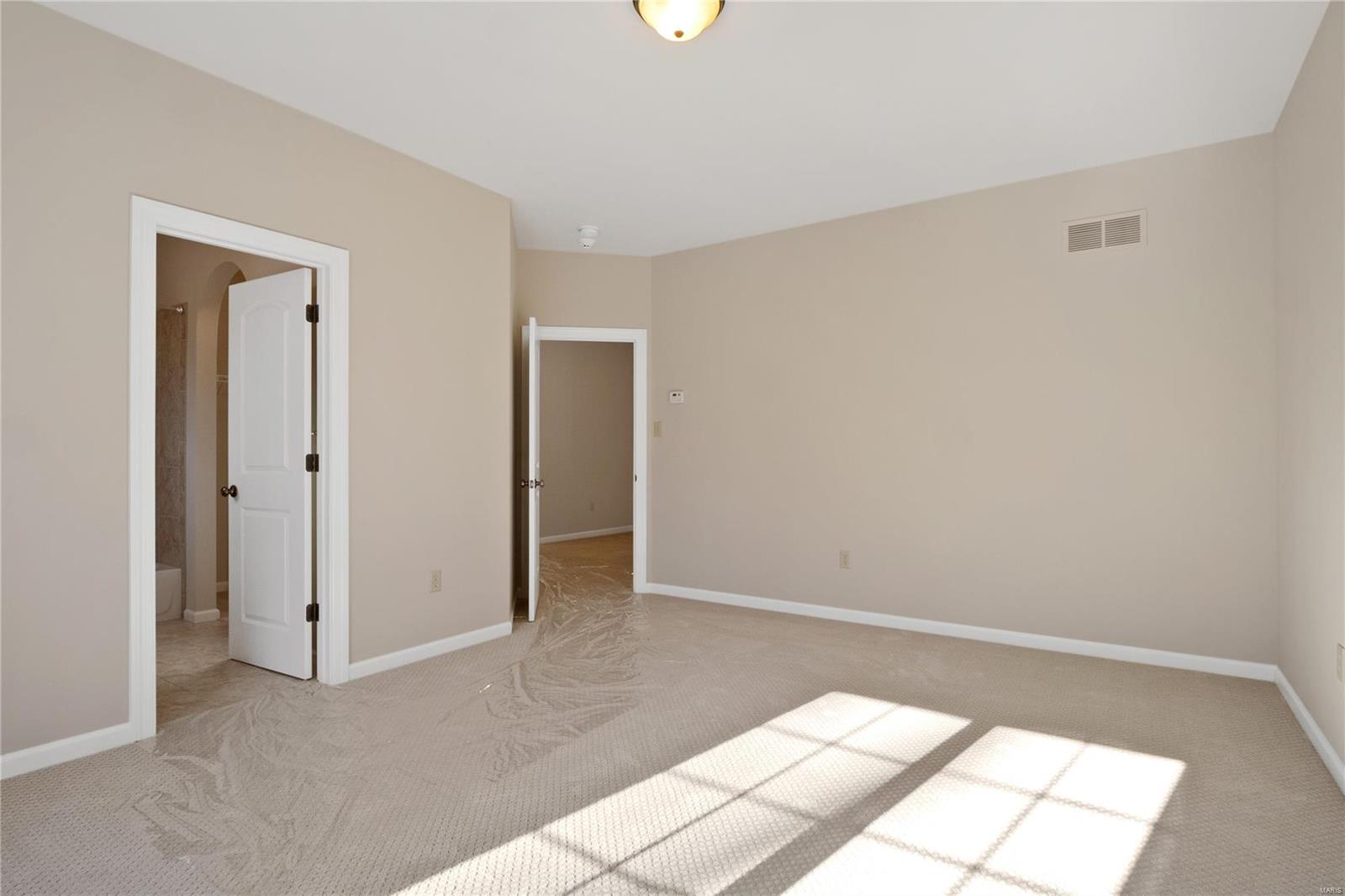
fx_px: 672
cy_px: 448
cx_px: 672
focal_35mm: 18
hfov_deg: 90.0
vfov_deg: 67.4
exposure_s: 1/13
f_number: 10
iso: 400
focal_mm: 9
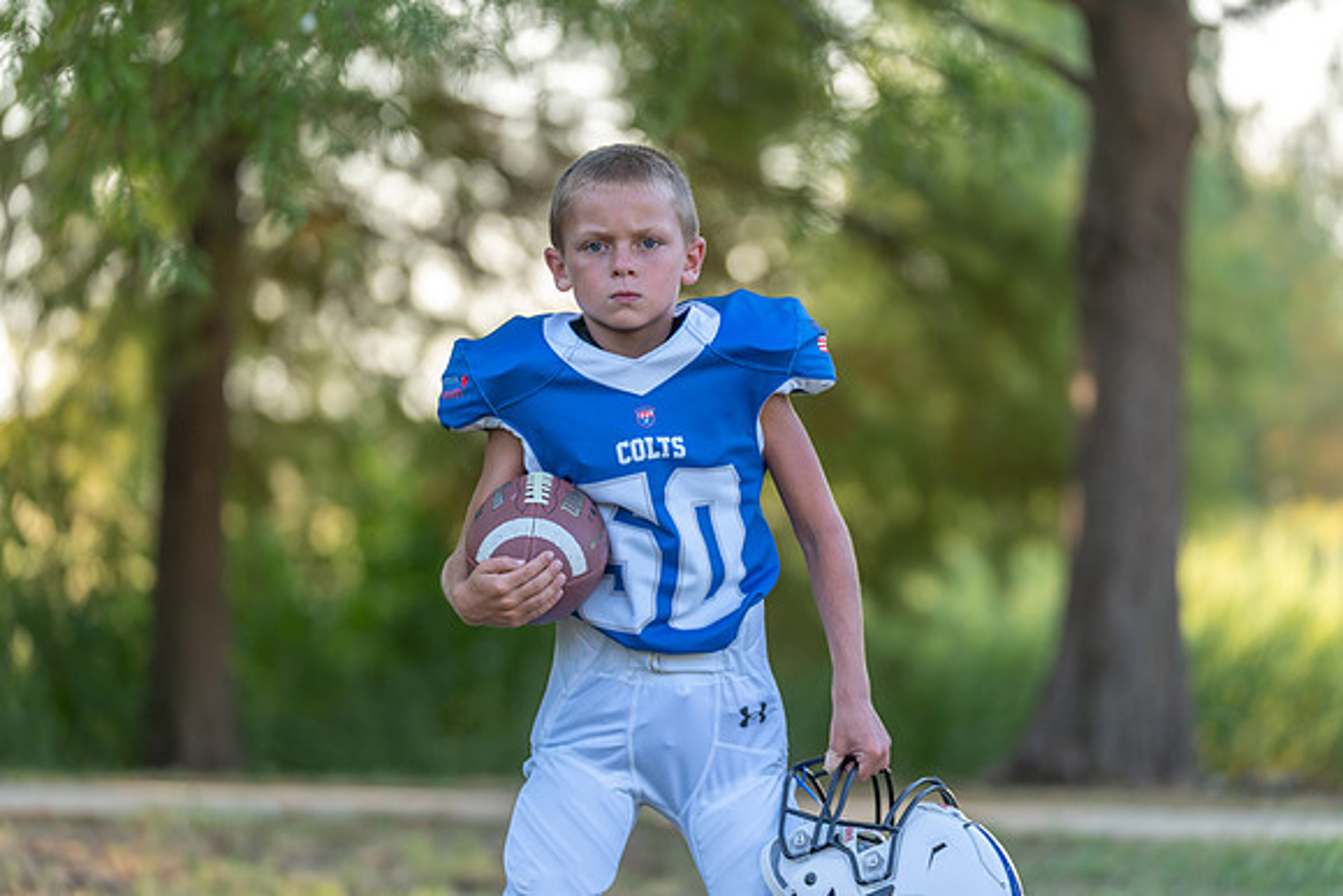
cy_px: 448
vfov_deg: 9.7
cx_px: 672
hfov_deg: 14.6
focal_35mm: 141
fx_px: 5258
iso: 160
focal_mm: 137
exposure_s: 1/320
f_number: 2.8
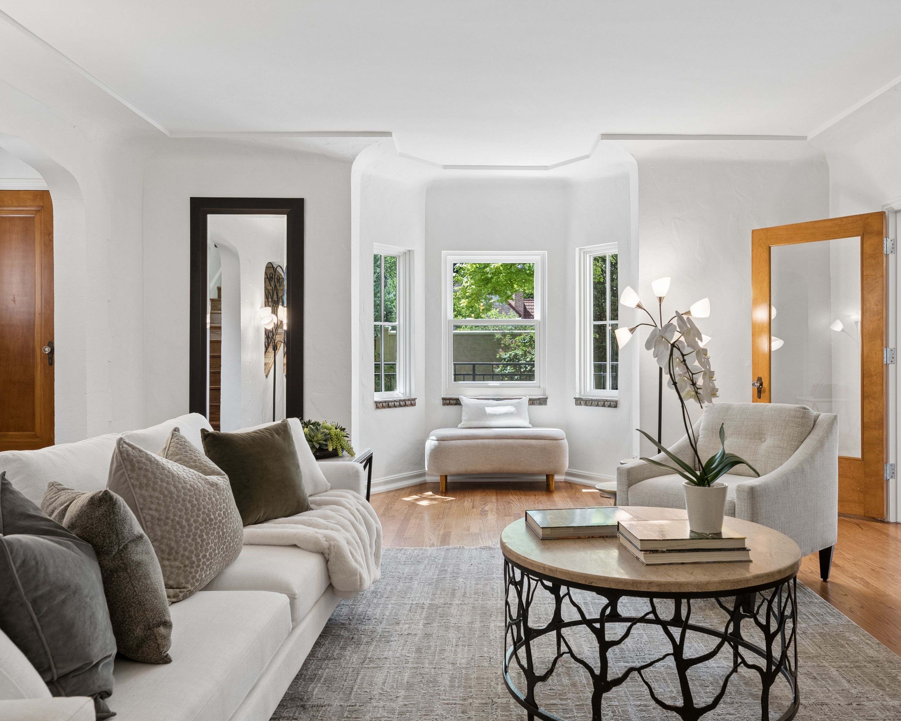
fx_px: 693
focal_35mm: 26
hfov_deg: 65.9
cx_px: 497
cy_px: 360
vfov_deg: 54.9
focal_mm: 23
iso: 640
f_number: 8
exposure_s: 1/50
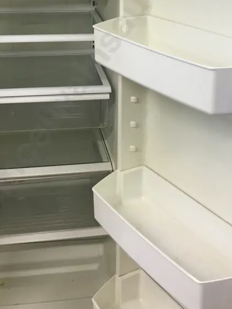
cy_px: 48
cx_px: 106
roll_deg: +0.8
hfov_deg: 27.5
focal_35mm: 53
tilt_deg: -14.0
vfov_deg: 34.7
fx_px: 474
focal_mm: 4.15
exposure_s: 1/33
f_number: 2.2
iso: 50
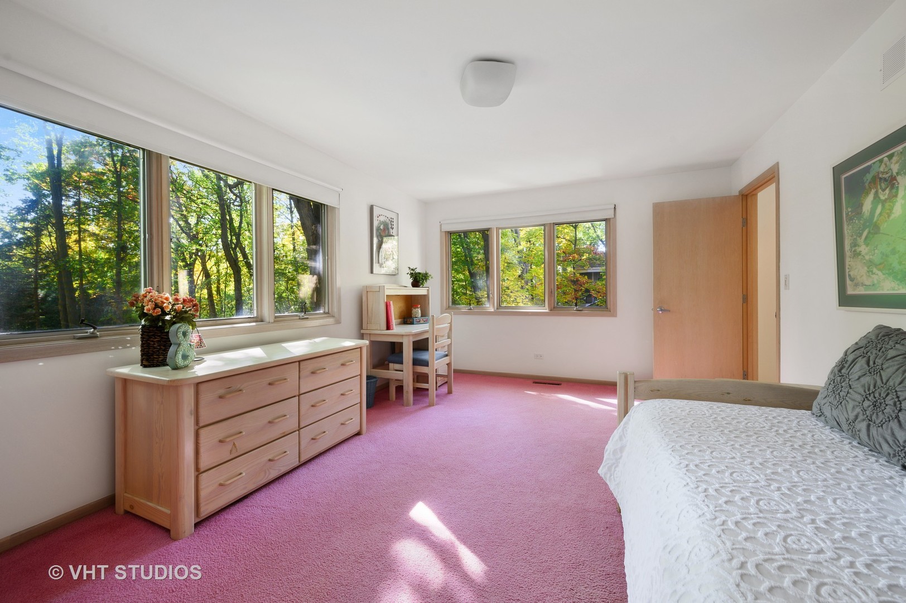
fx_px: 352
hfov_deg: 104.3
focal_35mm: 14
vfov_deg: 81.1
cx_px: 453
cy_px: 302
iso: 200
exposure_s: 2
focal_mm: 14
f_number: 8
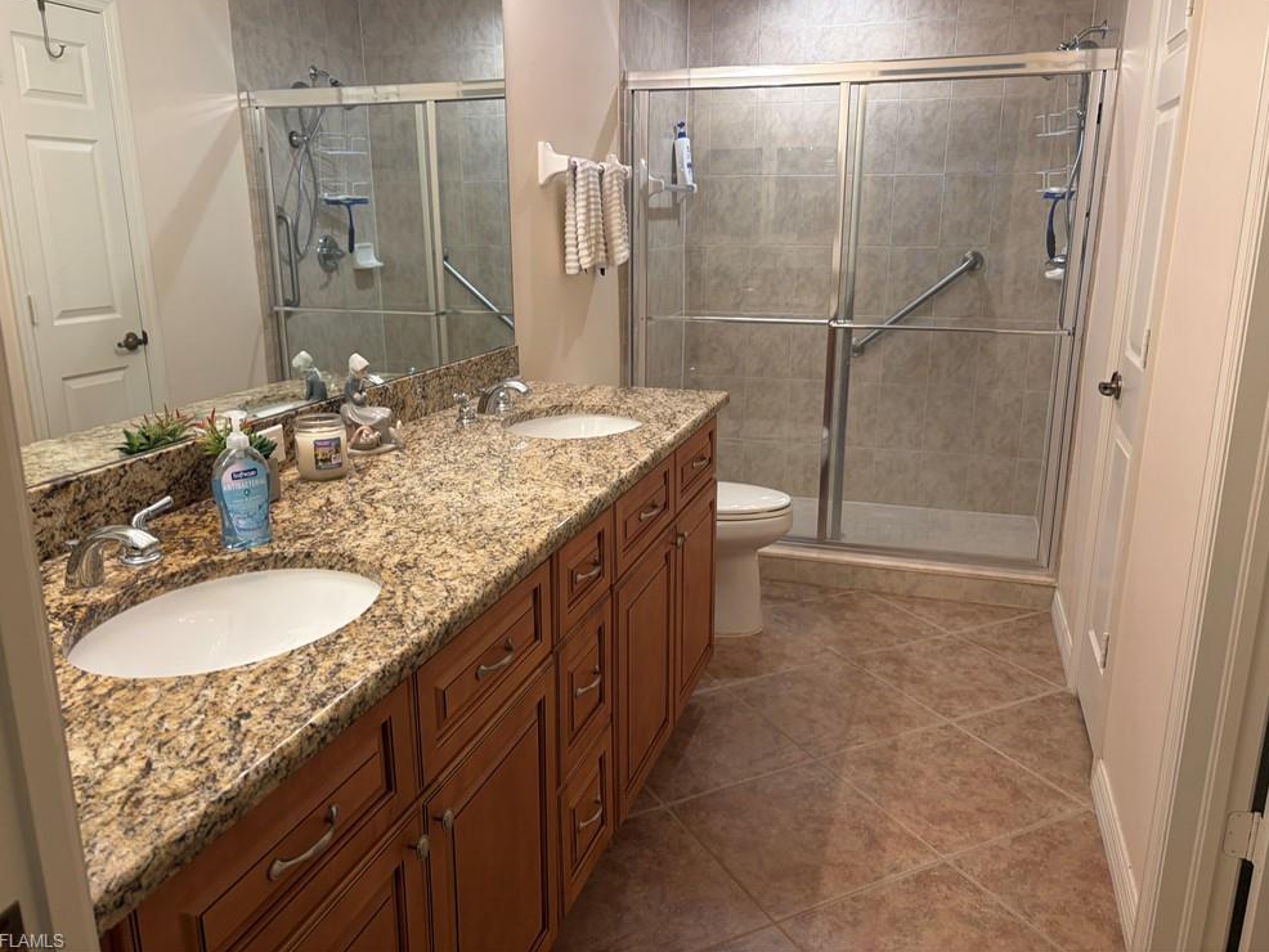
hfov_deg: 65.3
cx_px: 628
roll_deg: -0.8
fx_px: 990
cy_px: 459
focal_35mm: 27
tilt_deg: -13.9
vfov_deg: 51.4
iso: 100
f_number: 1.6
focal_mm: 5.96
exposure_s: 1/60
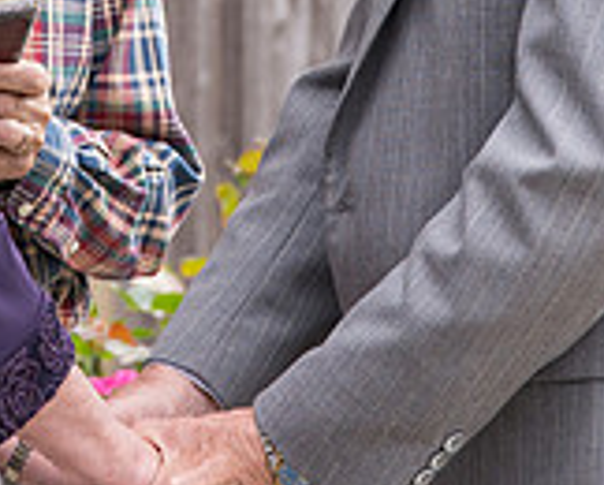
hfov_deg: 6.1
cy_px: -439
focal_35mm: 316
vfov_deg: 4.8
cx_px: 149
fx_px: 5656
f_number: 4.5
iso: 400
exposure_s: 1/500
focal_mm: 62
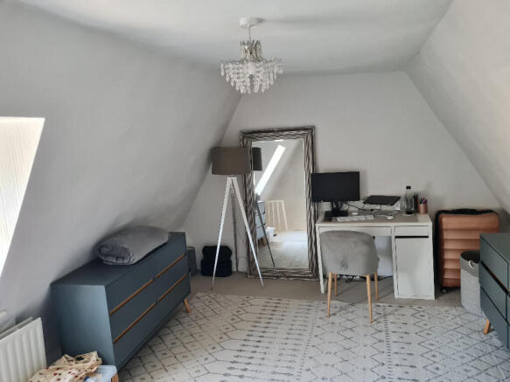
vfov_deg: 53.0
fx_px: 383
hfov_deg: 67.3
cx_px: 255
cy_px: 191
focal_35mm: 26
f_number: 1.8
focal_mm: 5.4
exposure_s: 1/50
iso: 500
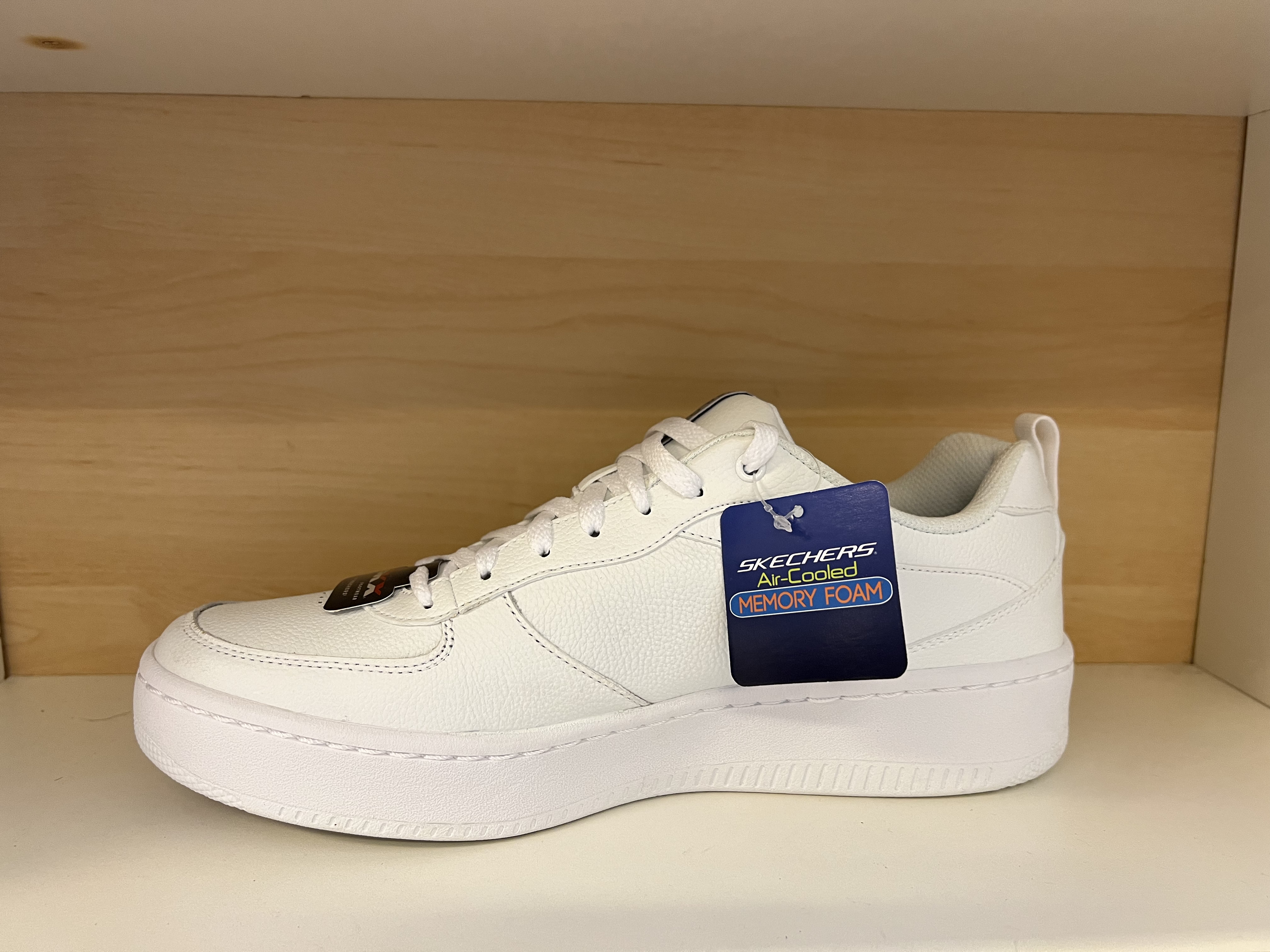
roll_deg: +0.3
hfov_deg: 67.3
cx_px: 635
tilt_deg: -9.2
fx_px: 954
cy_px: 476
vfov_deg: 53.1
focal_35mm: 26
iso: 80
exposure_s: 1/50
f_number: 1.5
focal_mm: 5.7
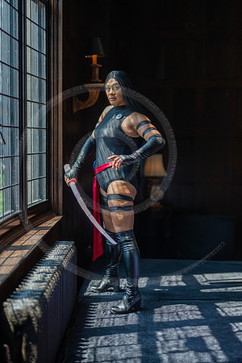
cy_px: 182
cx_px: 121
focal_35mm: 50
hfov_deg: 27.0
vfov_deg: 39.6
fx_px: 504
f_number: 1.2
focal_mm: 50
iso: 125
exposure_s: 1/800
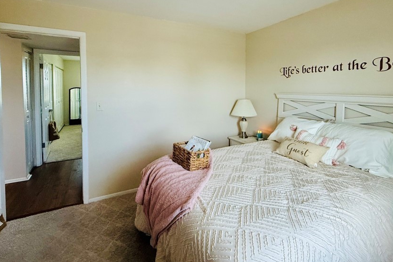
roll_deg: -0.2
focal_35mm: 18
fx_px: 196
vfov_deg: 66.1
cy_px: 94
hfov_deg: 90.0
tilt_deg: -2.3
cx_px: 196
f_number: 2.2
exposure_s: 1/99
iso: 320
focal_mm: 2.22
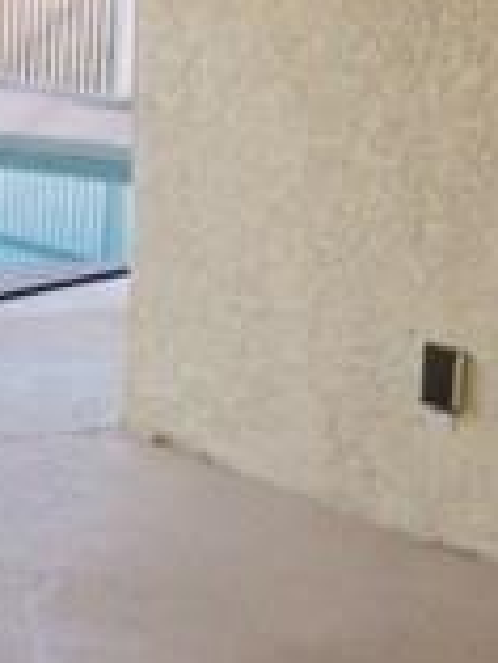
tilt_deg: -10.5
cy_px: 228
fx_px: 2260
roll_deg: +1.3
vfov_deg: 16.6
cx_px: -300
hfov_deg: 11.9
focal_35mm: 118
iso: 50
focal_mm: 4.15
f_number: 2.2
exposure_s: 1/60
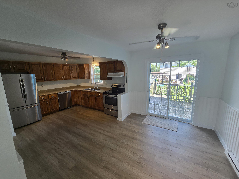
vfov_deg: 89.9
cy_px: 90
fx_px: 90
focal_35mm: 13
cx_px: 120
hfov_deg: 106.2
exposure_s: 1/120
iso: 50
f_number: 2.2
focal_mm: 2.2
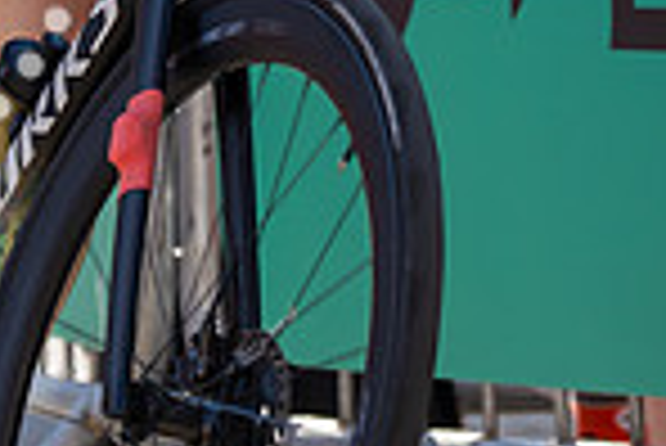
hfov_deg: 3.5
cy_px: -628
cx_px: 475
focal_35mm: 594
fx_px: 11000
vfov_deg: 2.3
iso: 200
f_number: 3.5
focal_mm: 121
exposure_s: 1/1000
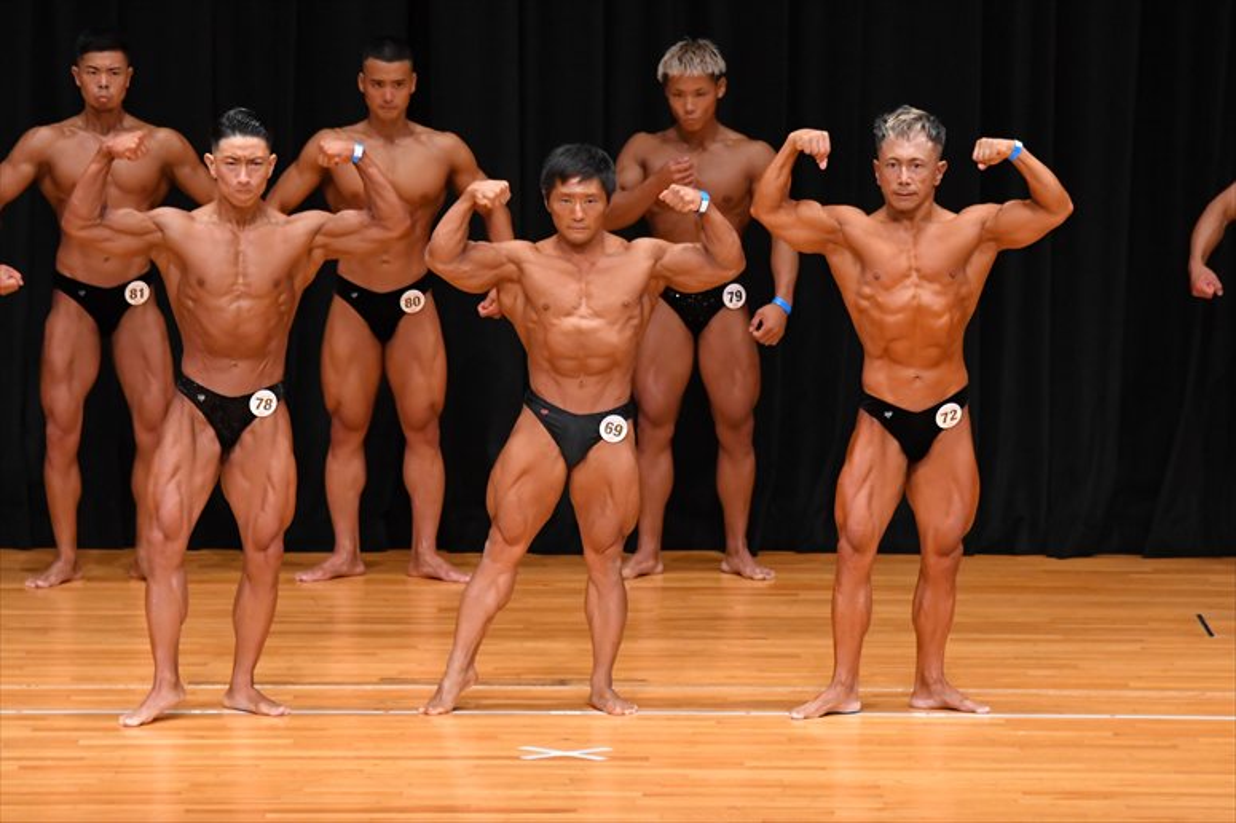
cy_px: 412
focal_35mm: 255
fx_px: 8751
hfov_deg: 8.1
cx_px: 618
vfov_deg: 5.4
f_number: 5.6
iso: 4000
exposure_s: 1/400
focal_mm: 170
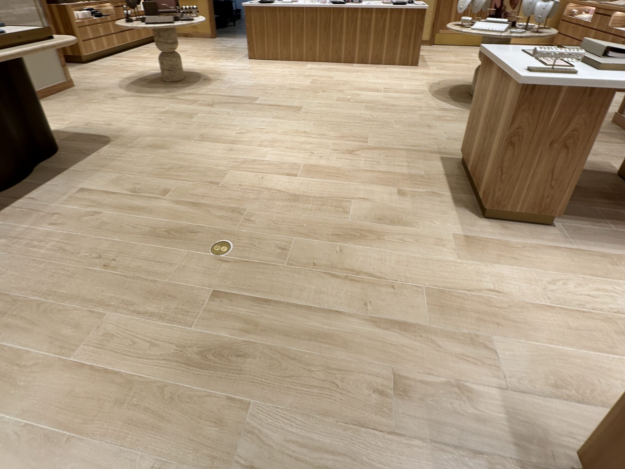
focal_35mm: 19
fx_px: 343
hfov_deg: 84.7
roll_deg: -2.5
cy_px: 149
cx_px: 309
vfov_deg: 66.5
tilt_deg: -29.3
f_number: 2.2
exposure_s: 1/124
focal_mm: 2.22
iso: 40
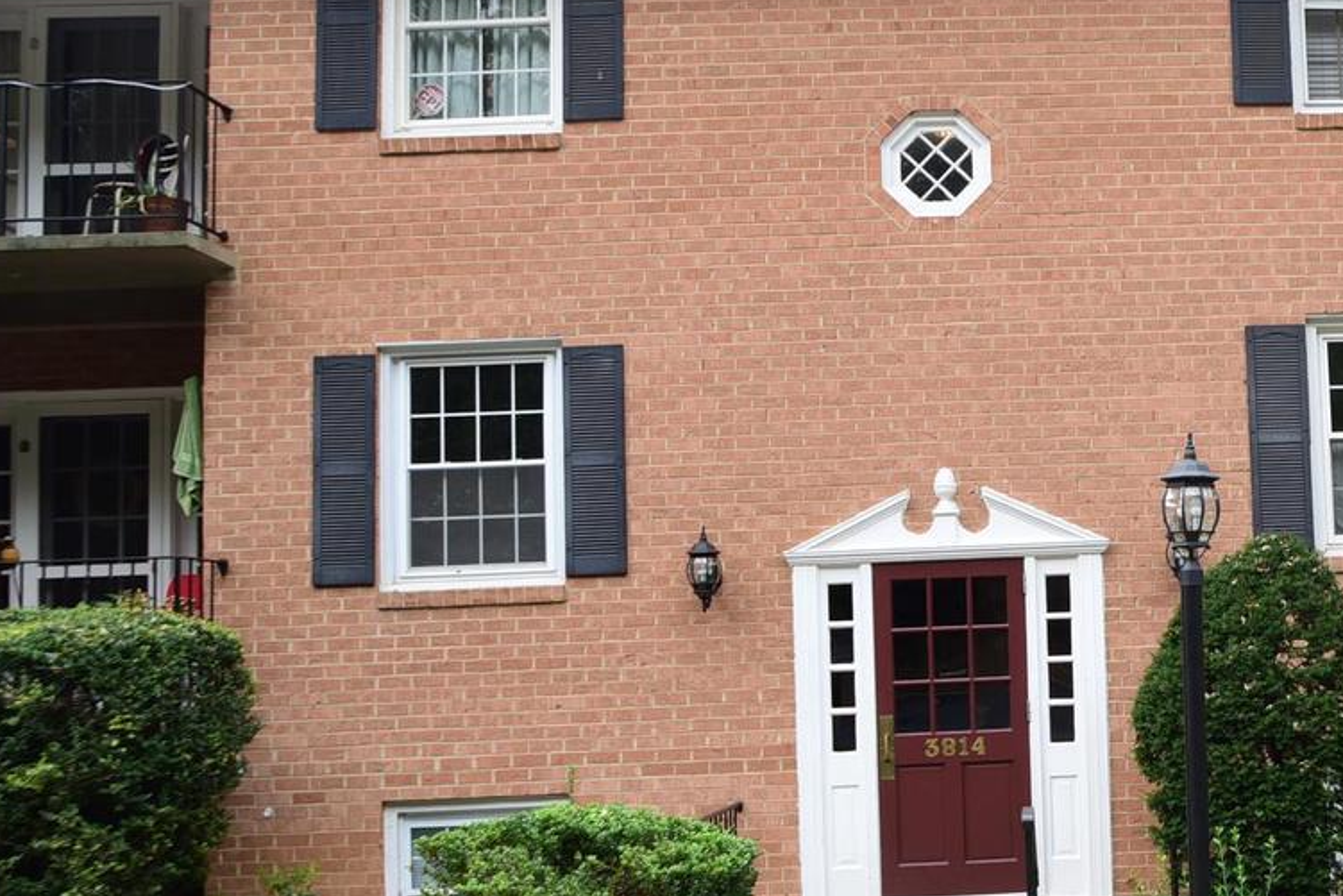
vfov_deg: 29.2
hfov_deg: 39.3
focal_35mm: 46
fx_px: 1716
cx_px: 1237
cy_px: 525
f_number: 8
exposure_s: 1/250
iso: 800
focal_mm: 24
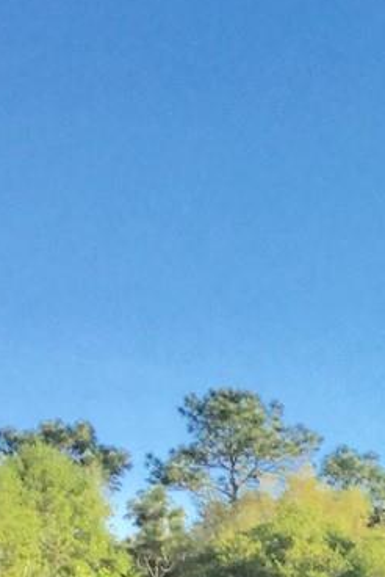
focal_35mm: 140
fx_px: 2241
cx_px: 786
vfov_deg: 13.7
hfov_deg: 9.2
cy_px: 880
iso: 25
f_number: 2.4
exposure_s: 1/684
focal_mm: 3.3
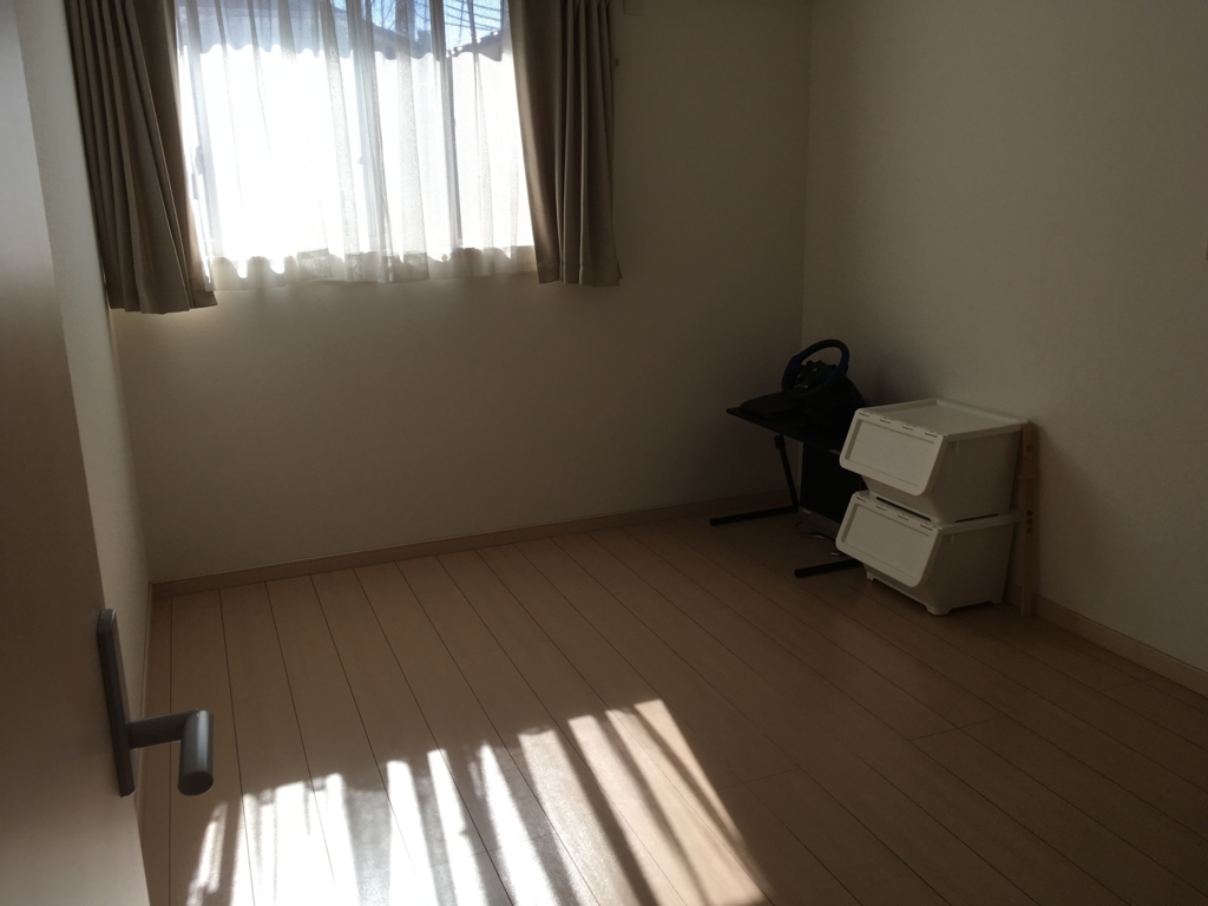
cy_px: 453
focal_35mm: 29
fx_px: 1012
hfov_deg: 61.7
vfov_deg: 48.2
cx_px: 604
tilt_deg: -15.1
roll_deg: +1.4
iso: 25
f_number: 2.2
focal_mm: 4.15
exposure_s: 1/273
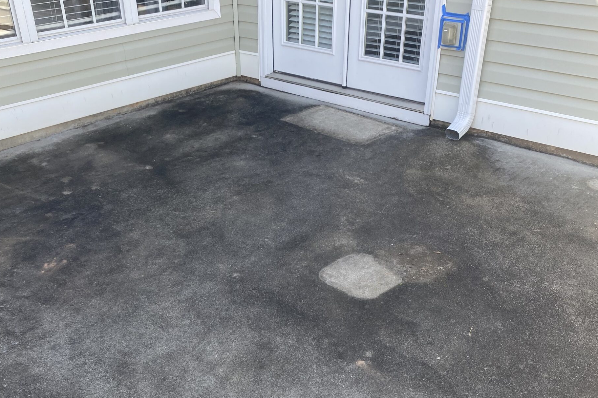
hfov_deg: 50.7
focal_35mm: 38
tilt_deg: -31.8
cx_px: 290
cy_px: 292
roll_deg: +0.4
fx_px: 631
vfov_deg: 34.4
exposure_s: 1/276
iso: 32
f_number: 1.8
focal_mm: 4.25
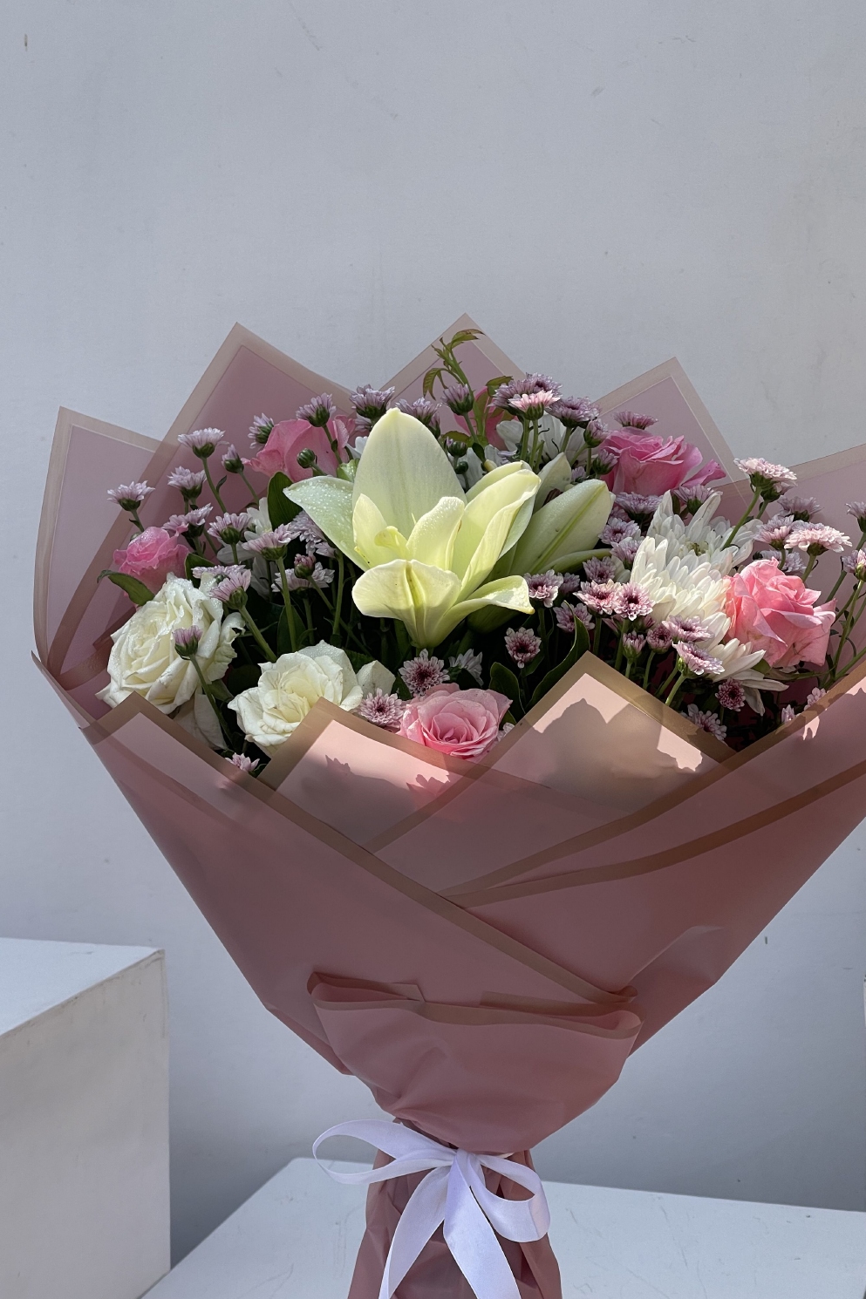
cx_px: 475
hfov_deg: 20.3
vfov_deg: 30.1
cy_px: 649
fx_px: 2418
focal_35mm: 67
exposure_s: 1/791
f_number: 2.2
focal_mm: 7.5
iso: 20
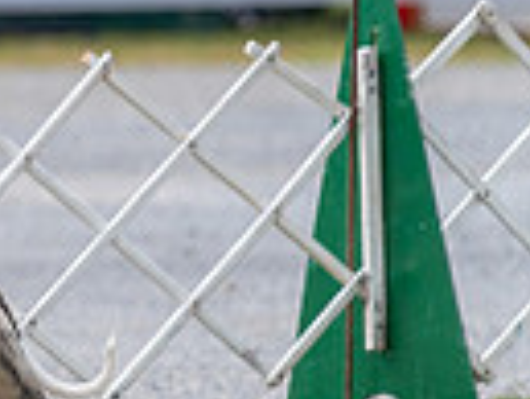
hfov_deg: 2.3
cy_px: -19
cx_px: -362
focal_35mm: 866
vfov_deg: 1.7
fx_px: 13272
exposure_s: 1/1600
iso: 200
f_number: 4
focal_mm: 200
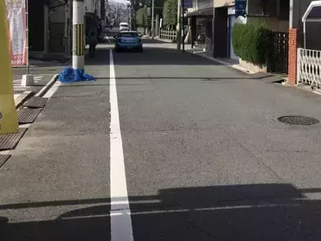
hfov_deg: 41.3
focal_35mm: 45
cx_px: 222
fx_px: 417
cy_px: 51
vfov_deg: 31.4
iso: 20
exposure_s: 1/1773
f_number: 1.8
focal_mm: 3.99
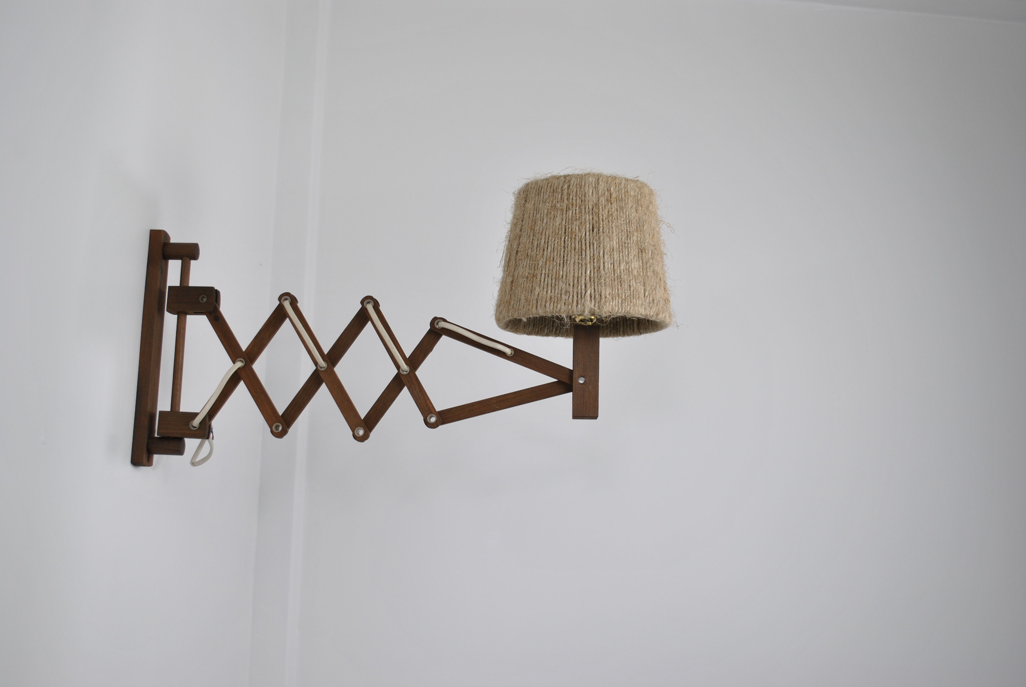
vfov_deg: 30.9
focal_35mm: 44
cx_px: 513
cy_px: 344
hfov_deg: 44.9
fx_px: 1241
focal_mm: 29
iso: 200
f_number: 5
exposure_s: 1/50
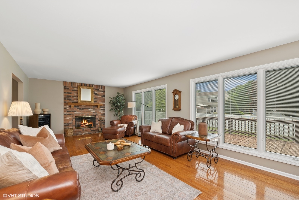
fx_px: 116
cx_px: 150
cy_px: 100
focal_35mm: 14
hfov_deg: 104.3
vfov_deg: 81.2
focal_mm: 14
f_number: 8
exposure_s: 1/25
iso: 200
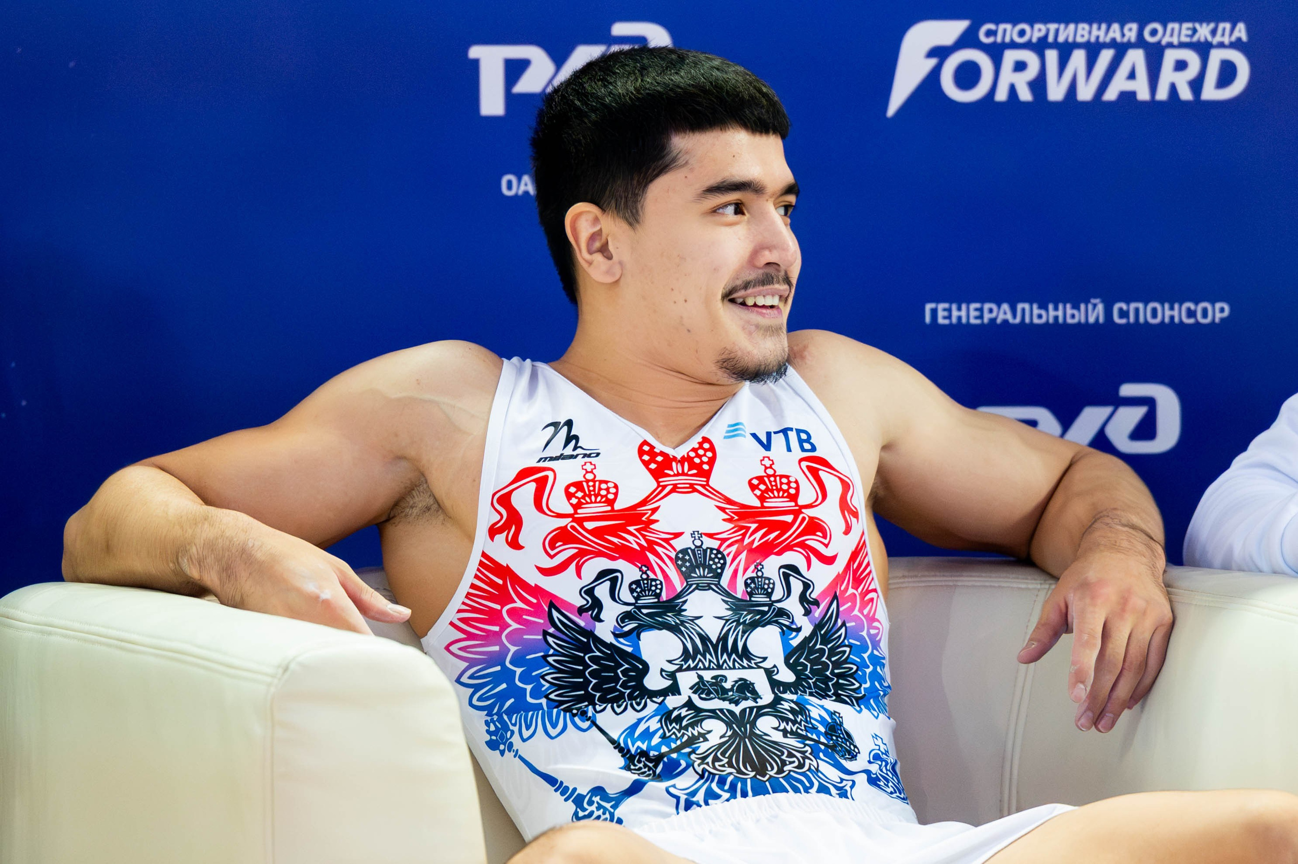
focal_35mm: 407
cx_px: 767
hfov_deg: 5.1
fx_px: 14662
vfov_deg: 3.4
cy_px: 373
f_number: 2.8
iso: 4000
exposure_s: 1/1000
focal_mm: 200
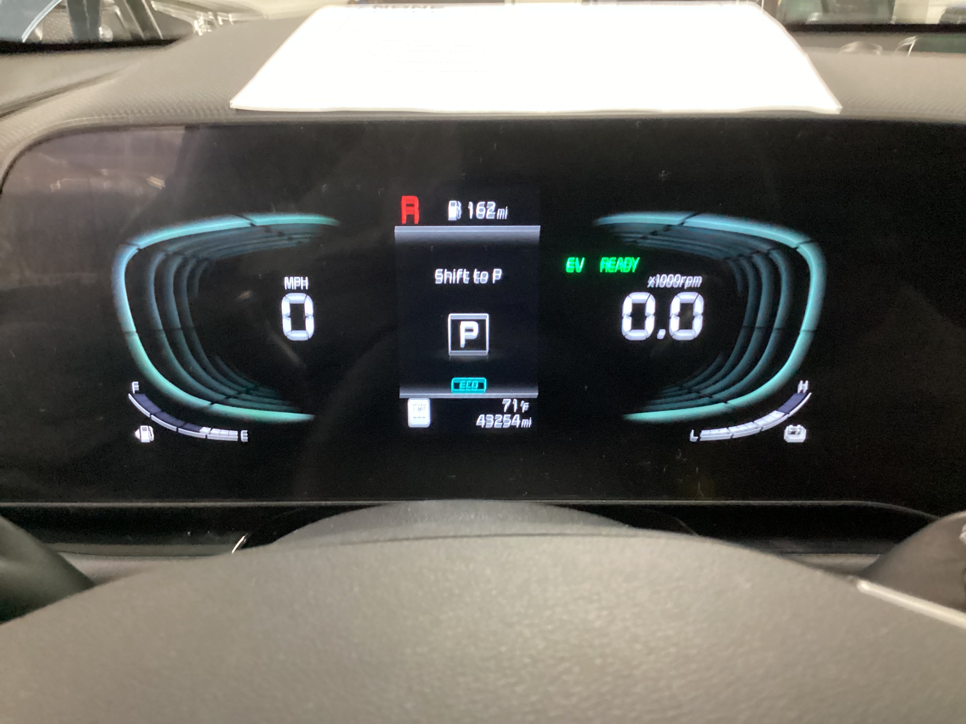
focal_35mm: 31
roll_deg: -0.4
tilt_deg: -25.4
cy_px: 362
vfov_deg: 45.4
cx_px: 483
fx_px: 865
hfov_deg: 58.4
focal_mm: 3.3
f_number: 2.4
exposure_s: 1/17
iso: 640
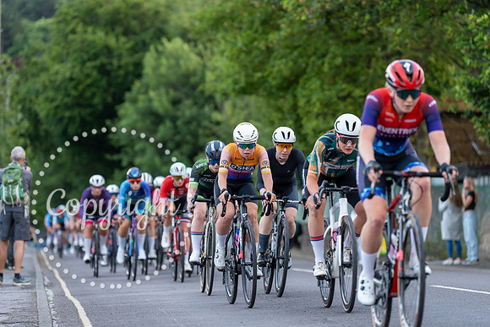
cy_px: 164
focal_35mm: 159
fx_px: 2160
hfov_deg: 12.9
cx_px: 245
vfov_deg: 8.7
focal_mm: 149
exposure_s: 1/1000
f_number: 3.2
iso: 1000
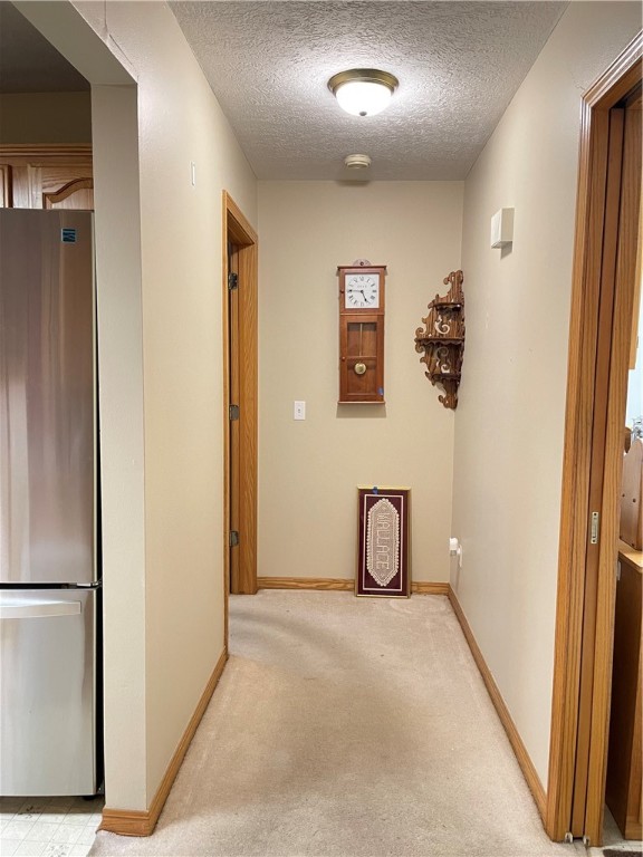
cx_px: 322
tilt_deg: -5.4
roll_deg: +0.6
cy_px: 428
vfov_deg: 67.3
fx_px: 644
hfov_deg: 53.1
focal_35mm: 26
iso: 500
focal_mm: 5.1
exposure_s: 1/60
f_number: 1.6
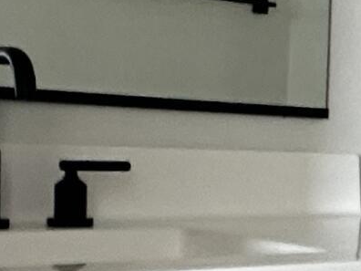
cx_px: 696
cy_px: 205
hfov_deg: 15.3
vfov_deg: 13.9
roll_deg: -3.5
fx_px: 1105
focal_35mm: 106
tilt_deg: -3.1
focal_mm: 2.22
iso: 800
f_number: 2.2
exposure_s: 1/60
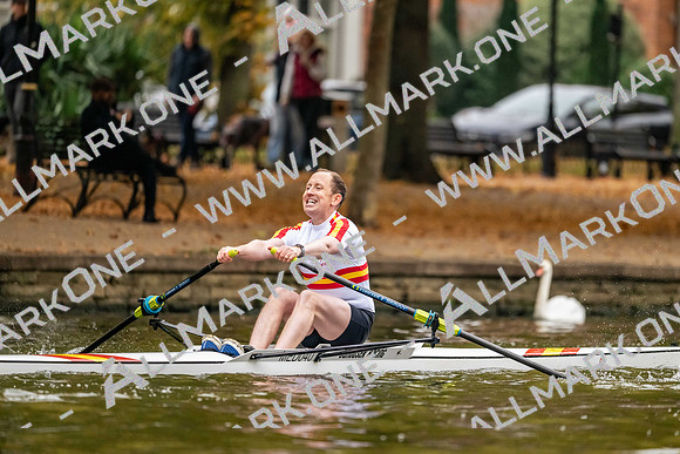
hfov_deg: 5.2
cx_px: 340
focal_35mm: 400
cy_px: 227
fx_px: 7557
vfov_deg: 3.4
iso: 4000
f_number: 4.5
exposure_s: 1/2000
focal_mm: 400
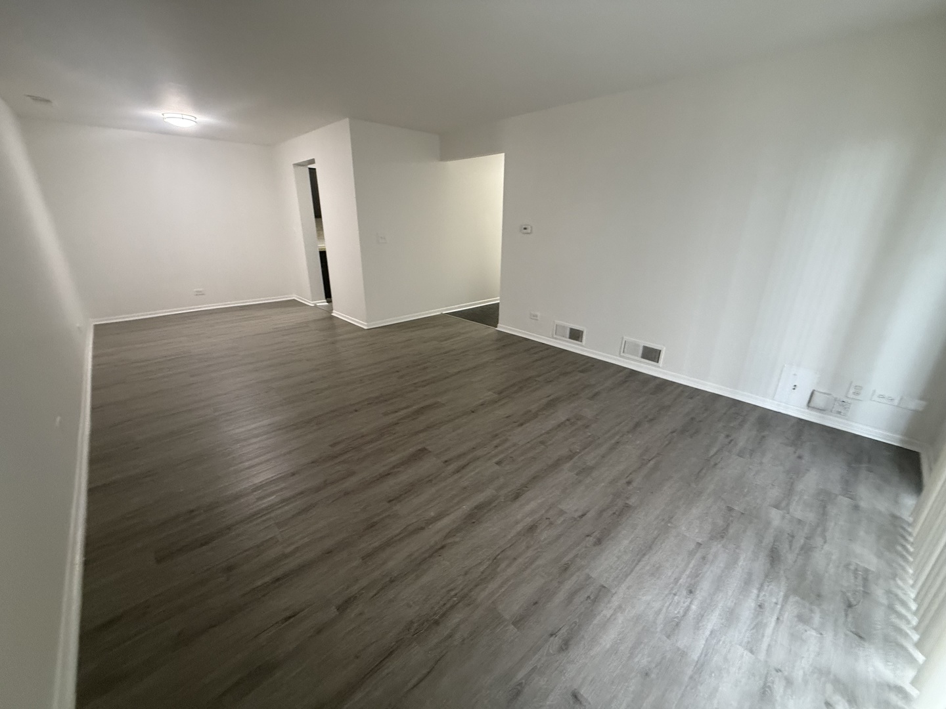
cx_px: 473
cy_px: 354
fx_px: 383
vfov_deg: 85.7
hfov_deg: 102.1
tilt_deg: -12.3
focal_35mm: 14
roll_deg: -1.6
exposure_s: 1/60
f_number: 2.2
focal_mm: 2.22
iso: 400
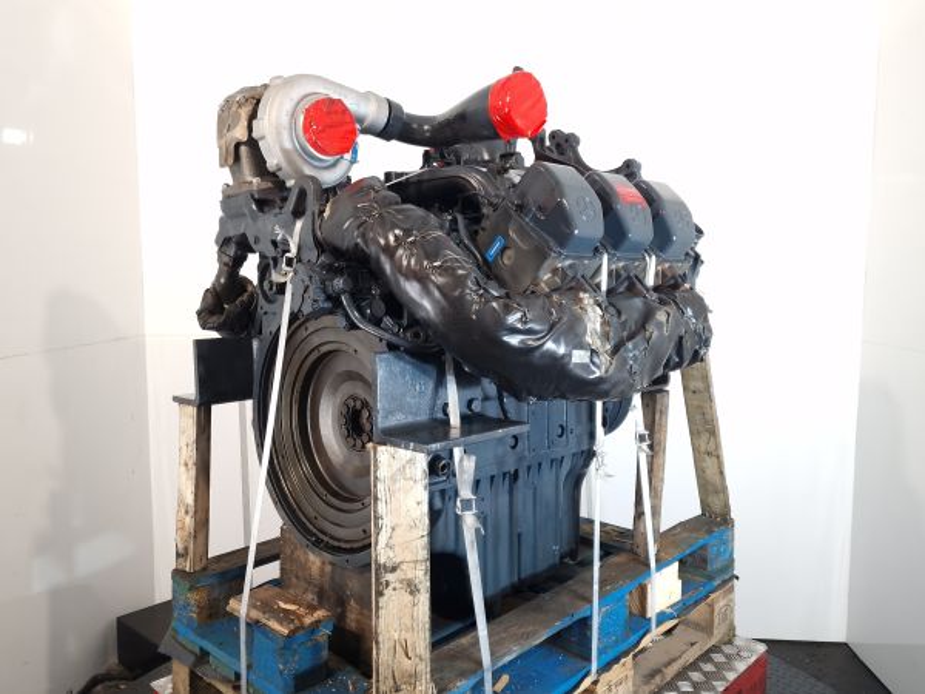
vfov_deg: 58.9
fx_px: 615
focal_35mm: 23
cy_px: 347
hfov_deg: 73.9
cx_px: 462
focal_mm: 6.4
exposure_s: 1/50
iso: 100
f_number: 1.8
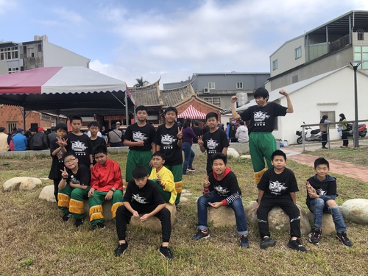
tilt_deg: -0.4
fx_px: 298
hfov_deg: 63.4
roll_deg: +0.9
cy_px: 138
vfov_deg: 49.7
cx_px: 184
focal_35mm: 28
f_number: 1.8
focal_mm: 3.99
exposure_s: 1/906
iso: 20
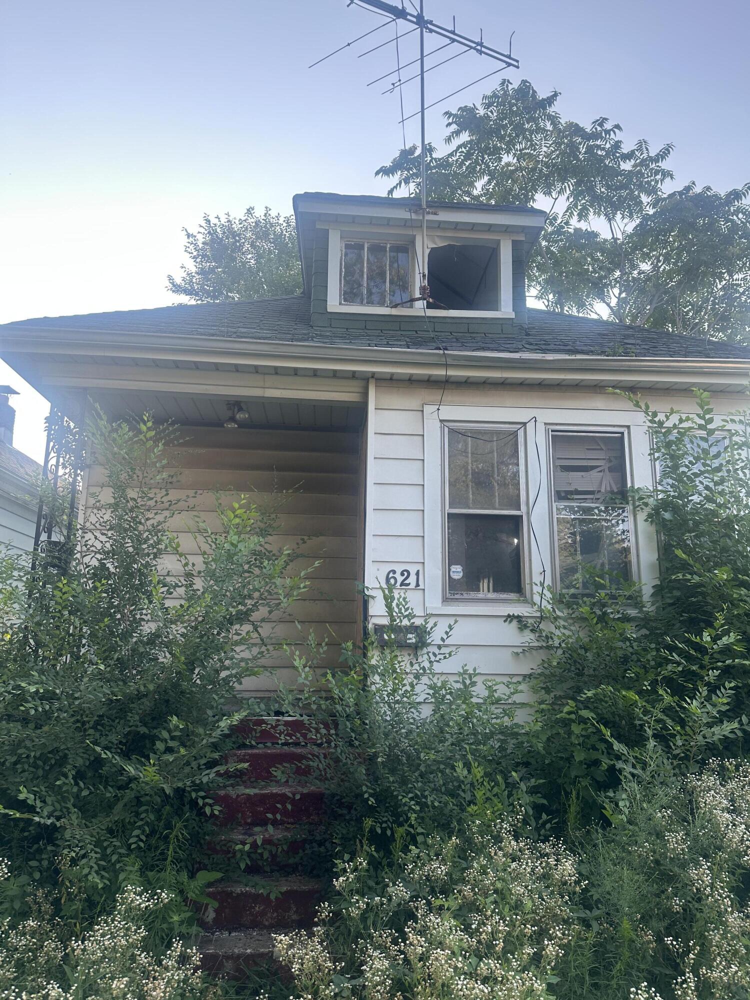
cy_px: 500
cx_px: 375
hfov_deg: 56.8
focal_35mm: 24
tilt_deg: +12.3
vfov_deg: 71.6
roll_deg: -2.5
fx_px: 693
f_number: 1.78
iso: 80
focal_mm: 6.86
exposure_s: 1/541
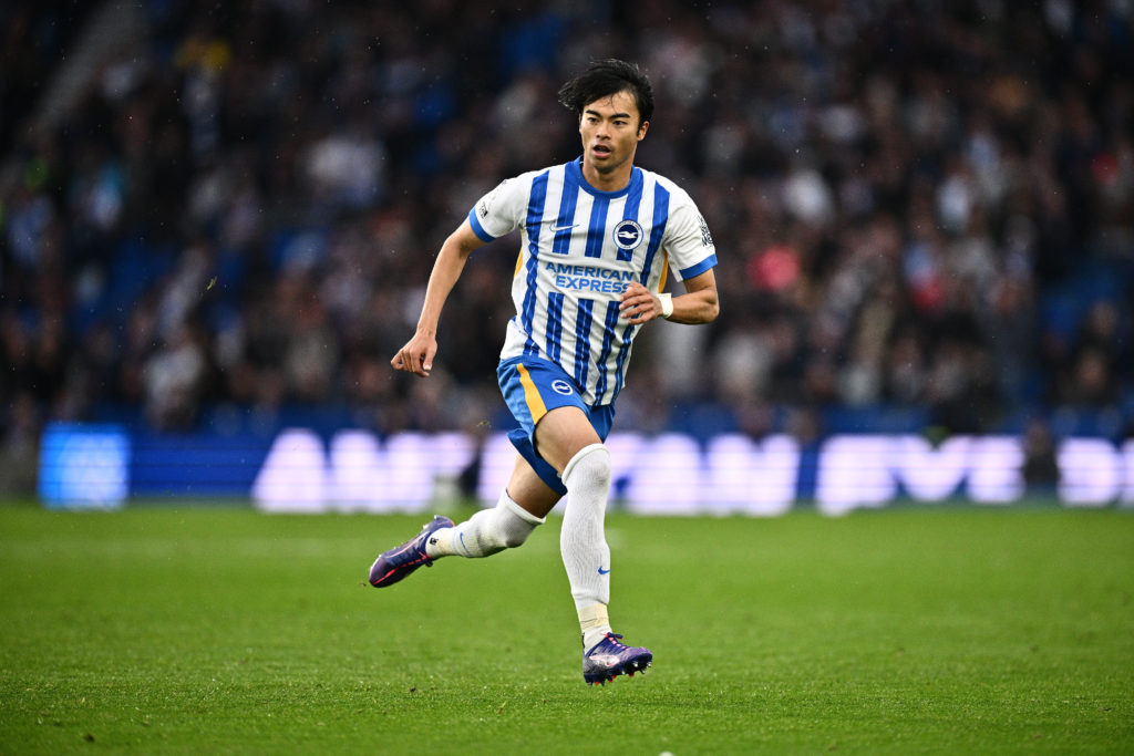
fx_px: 12601
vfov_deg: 3.4
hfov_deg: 5.2
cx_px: 567
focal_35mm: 400
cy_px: 378
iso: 2000
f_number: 3.2
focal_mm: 400
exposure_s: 1/2000
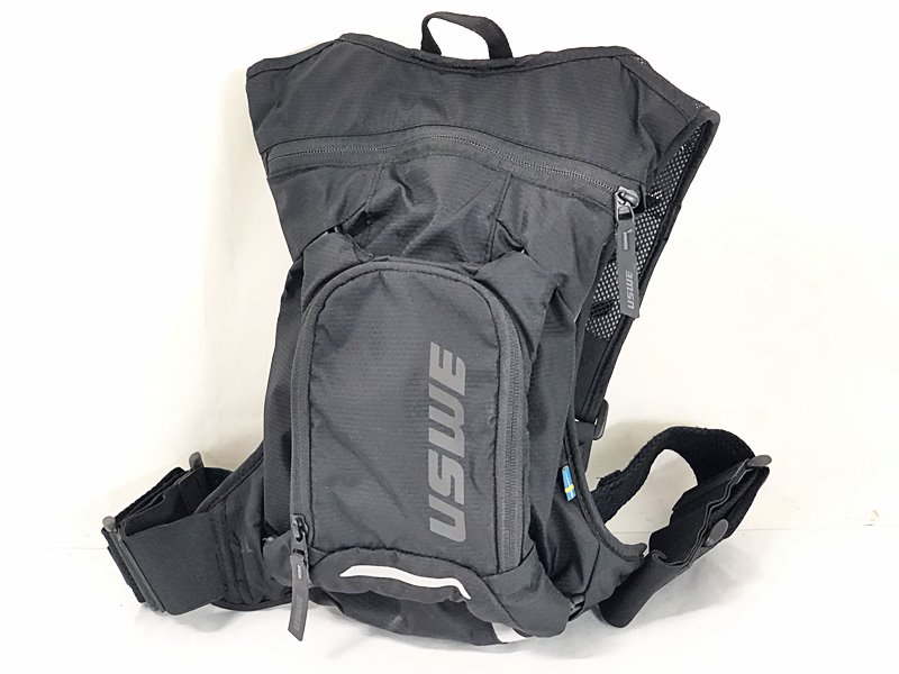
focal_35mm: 52
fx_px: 1350
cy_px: 337
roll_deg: +5.9
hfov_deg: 36.8
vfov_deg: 28.0
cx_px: 450
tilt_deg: -23.1
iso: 160
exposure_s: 1/17
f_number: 2.4
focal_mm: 6
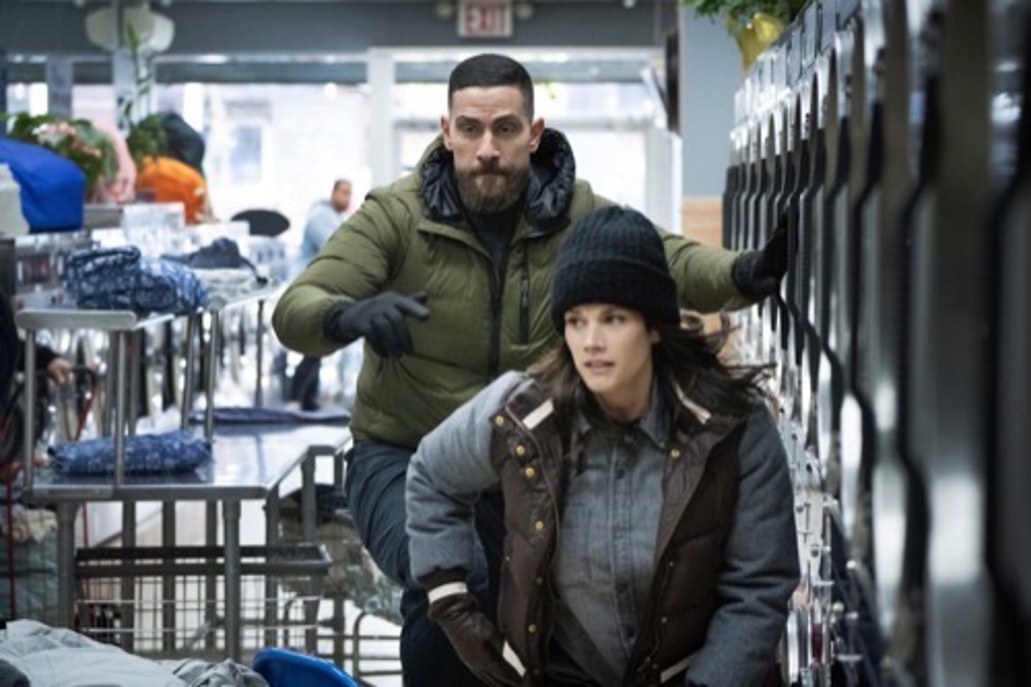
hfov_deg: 17.6
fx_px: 3321
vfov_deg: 11.8
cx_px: 516
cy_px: 344
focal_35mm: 116
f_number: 5.6
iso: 10000
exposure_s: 1/500
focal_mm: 116
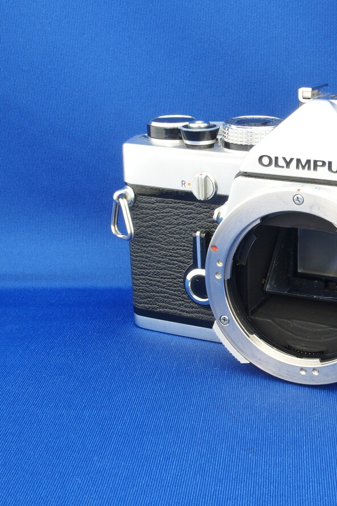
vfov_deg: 33.9
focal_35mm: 59
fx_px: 828
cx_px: 323
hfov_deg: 22.3
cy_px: 256
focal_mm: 9
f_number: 8
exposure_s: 2
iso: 100
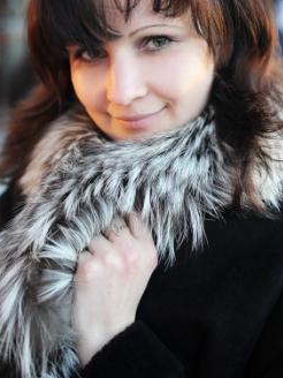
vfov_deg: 32.5
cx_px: 139
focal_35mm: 59
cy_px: 138
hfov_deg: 24.8
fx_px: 643
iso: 250
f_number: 2.8
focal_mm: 45
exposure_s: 1/100
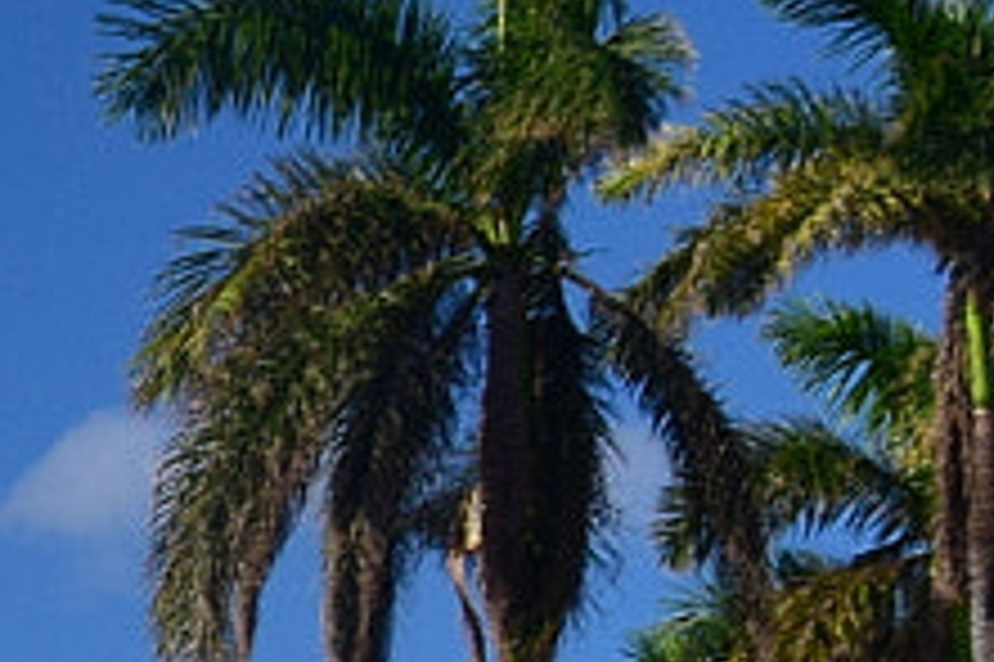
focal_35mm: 326
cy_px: 1009
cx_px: -1205
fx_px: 8994
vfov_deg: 4.2
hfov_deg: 6.1
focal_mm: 30
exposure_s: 1/320
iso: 320
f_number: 9
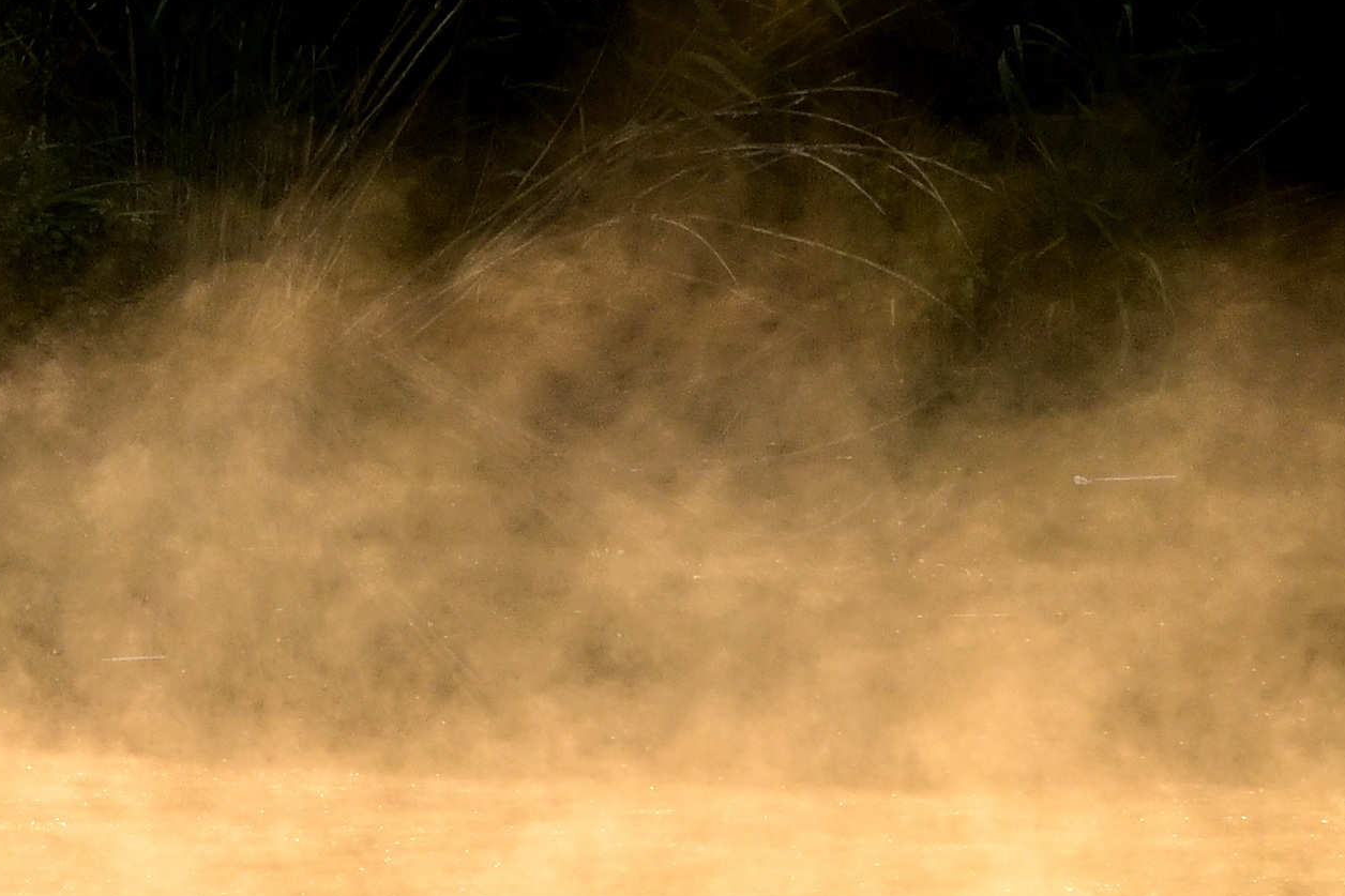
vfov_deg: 1.7
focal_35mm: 789
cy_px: -572
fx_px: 29472
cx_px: -2940
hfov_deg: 2.6
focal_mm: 120
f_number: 8
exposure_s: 1/125
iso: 400
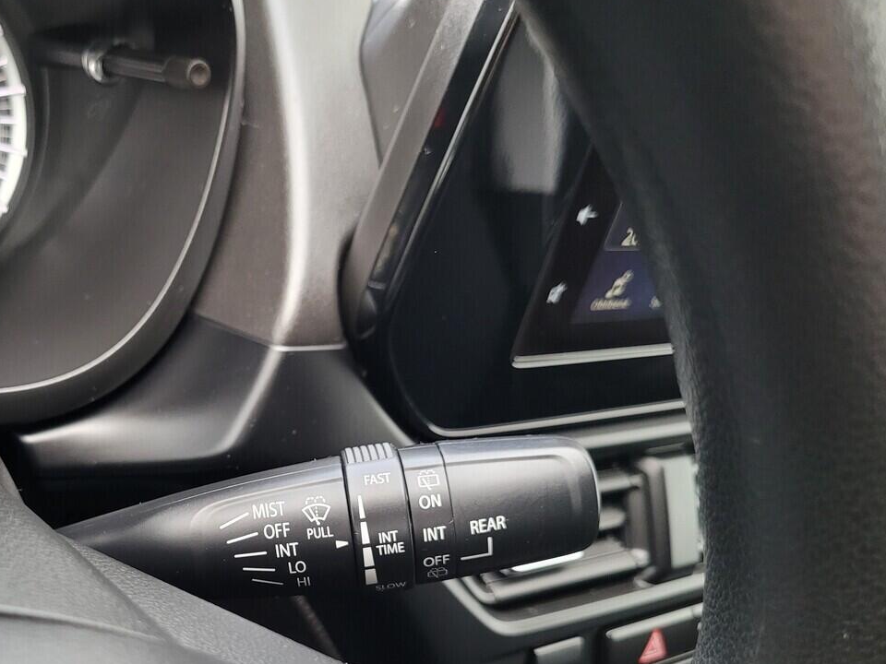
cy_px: 488
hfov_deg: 46.5
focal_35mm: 39
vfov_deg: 36.1
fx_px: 998
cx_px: 243
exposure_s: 1/50
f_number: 1.8
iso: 640
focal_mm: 5.4
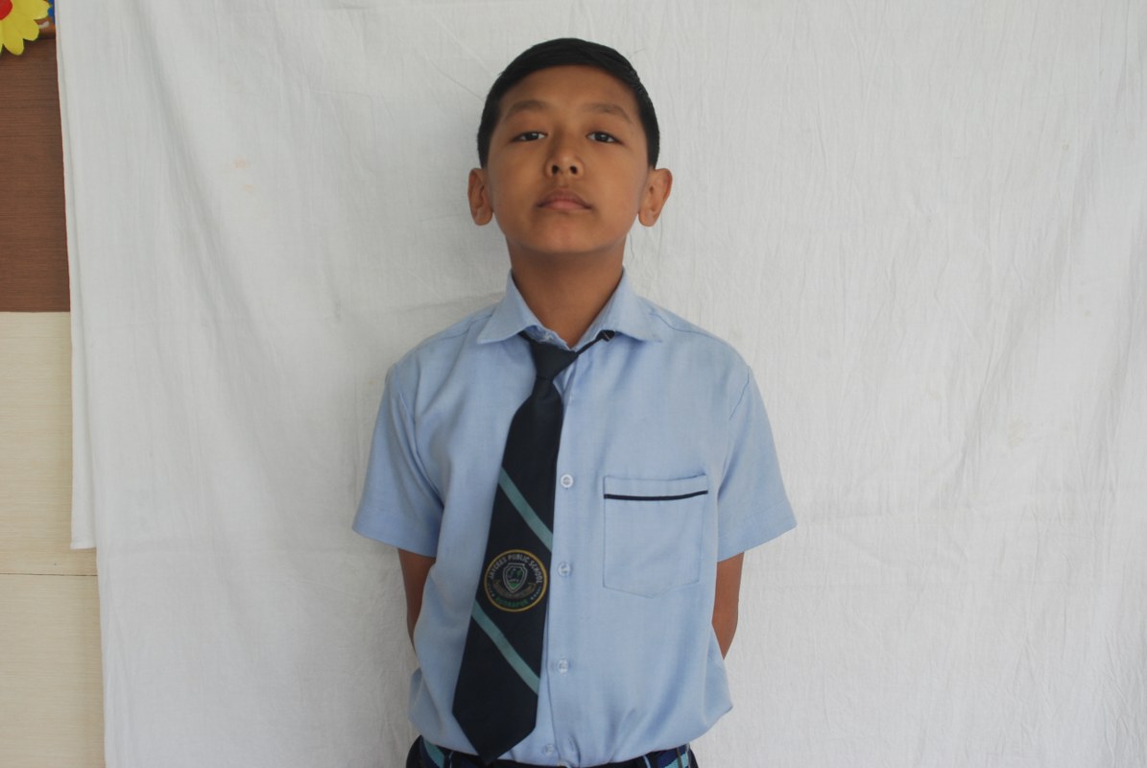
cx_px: 574
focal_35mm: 42
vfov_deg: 32.0
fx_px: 1340
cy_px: 384
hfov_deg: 46.3
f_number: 4.5
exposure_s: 1/80
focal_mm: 28
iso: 200
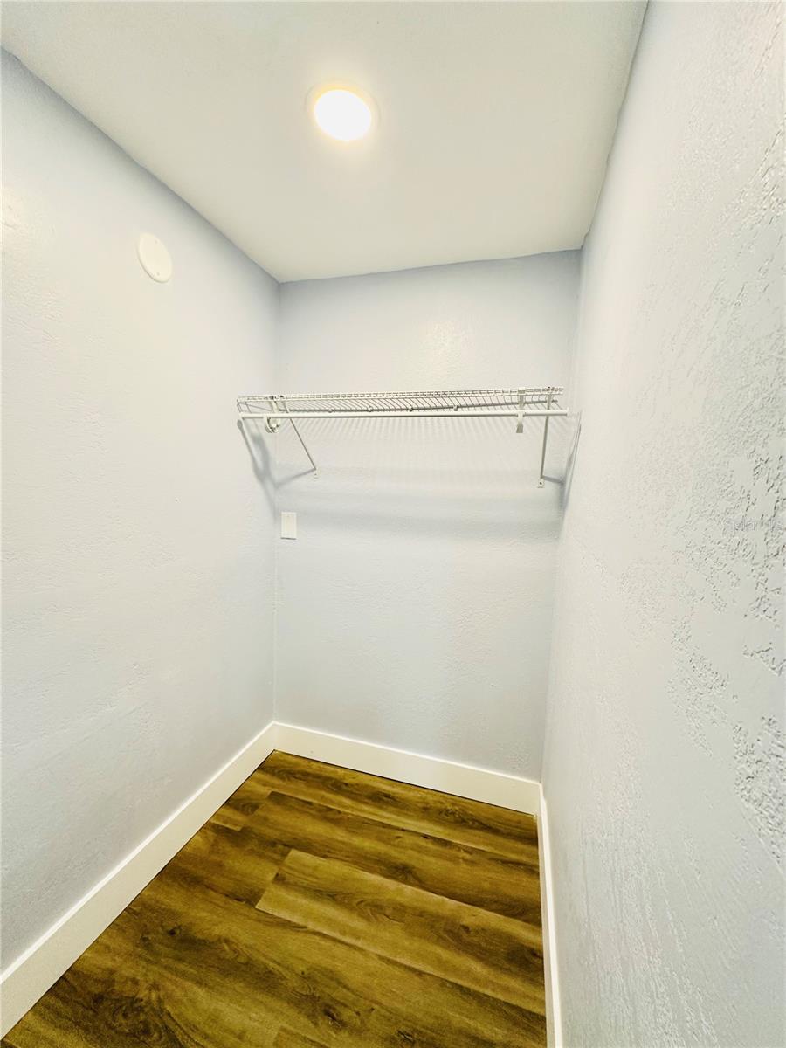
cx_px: 393
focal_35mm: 14
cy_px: 524
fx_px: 424
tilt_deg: -4.9
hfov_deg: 85.7
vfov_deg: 102.1
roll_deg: -1.9
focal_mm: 2.22
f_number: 2.2
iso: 160
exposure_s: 1/60
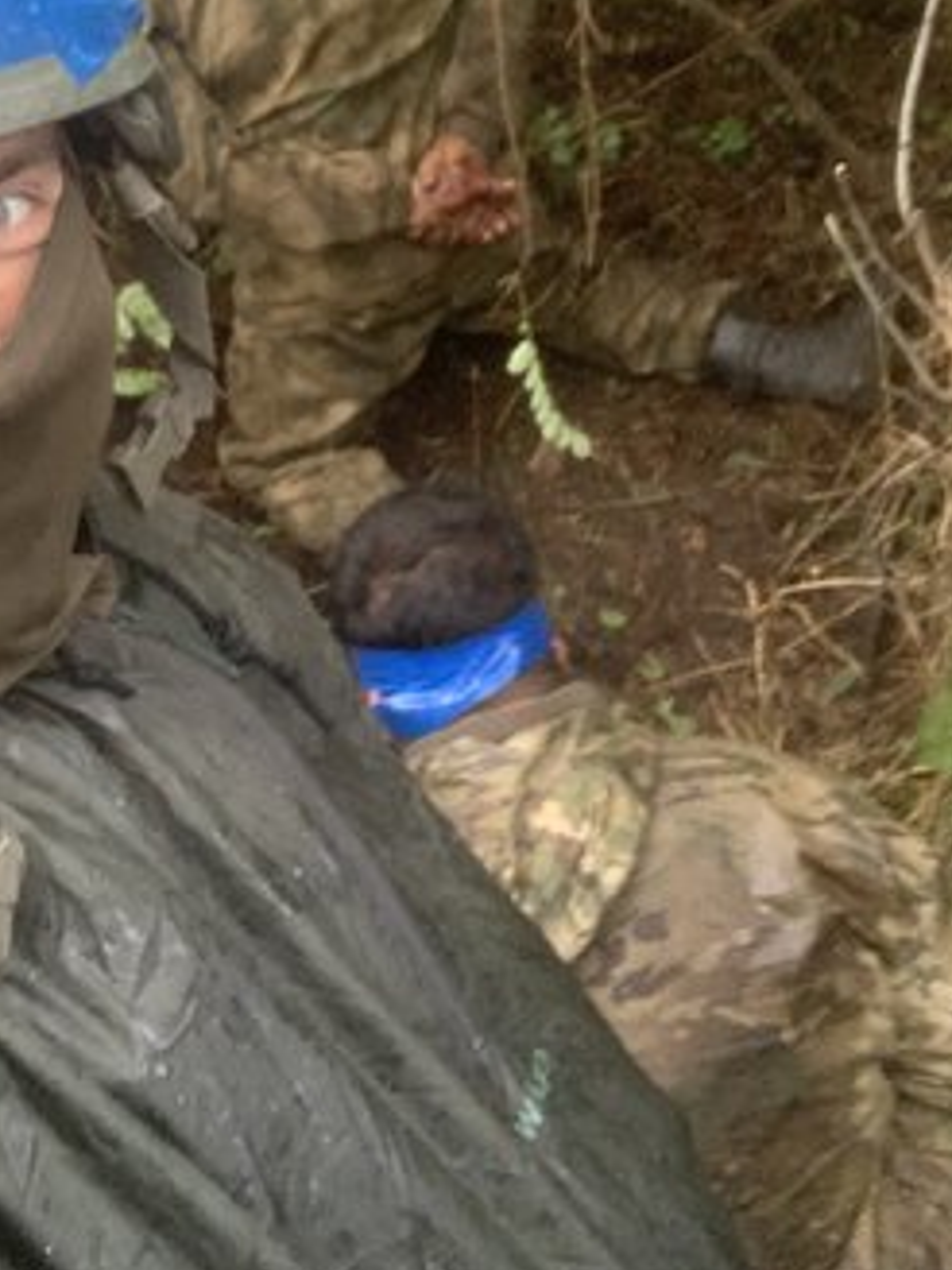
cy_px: 347
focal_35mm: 52
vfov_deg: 36.1
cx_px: 267
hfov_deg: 27.7
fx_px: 1907
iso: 320
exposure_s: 1/40
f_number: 2.2
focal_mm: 2.87
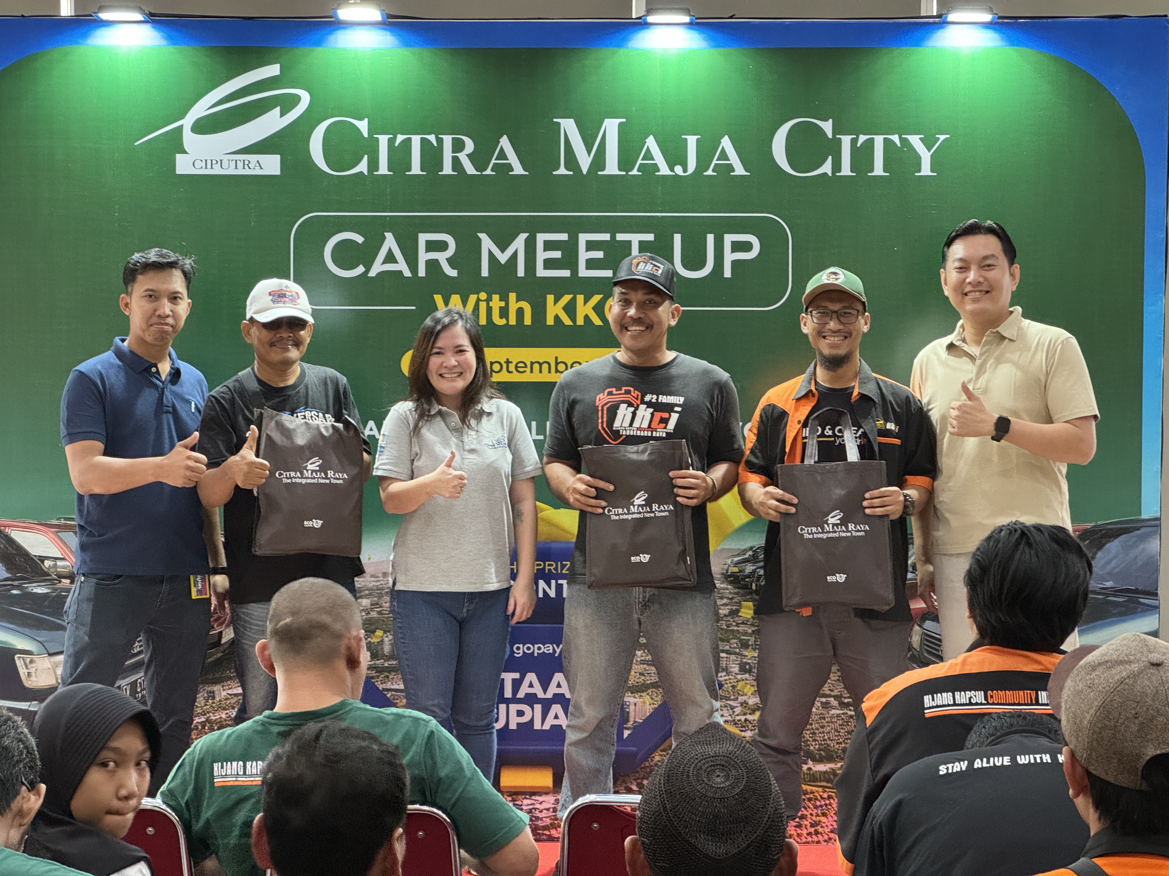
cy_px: 438
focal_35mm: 77
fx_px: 2600
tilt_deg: -2.6
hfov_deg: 25.3
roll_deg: -0.1
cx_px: 584
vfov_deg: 19.1
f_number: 2.8
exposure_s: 1/50
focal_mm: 9
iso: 500
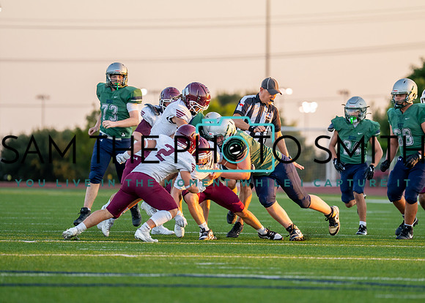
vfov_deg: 5.4
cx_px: 227
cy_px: 163
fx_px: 3191
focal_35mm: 264
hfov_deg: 7.6
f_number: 2.8
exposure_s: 1/1250
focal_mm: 200
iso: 640
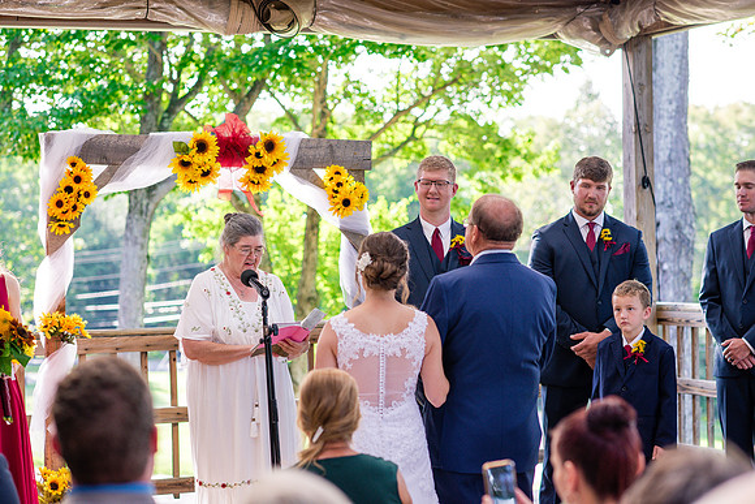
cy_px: 252
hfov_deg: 23.9
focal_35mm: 85
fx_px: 1783
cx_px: 378
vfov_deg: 16.1
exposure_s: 1/400
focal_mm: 85
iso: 400
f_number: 3.2
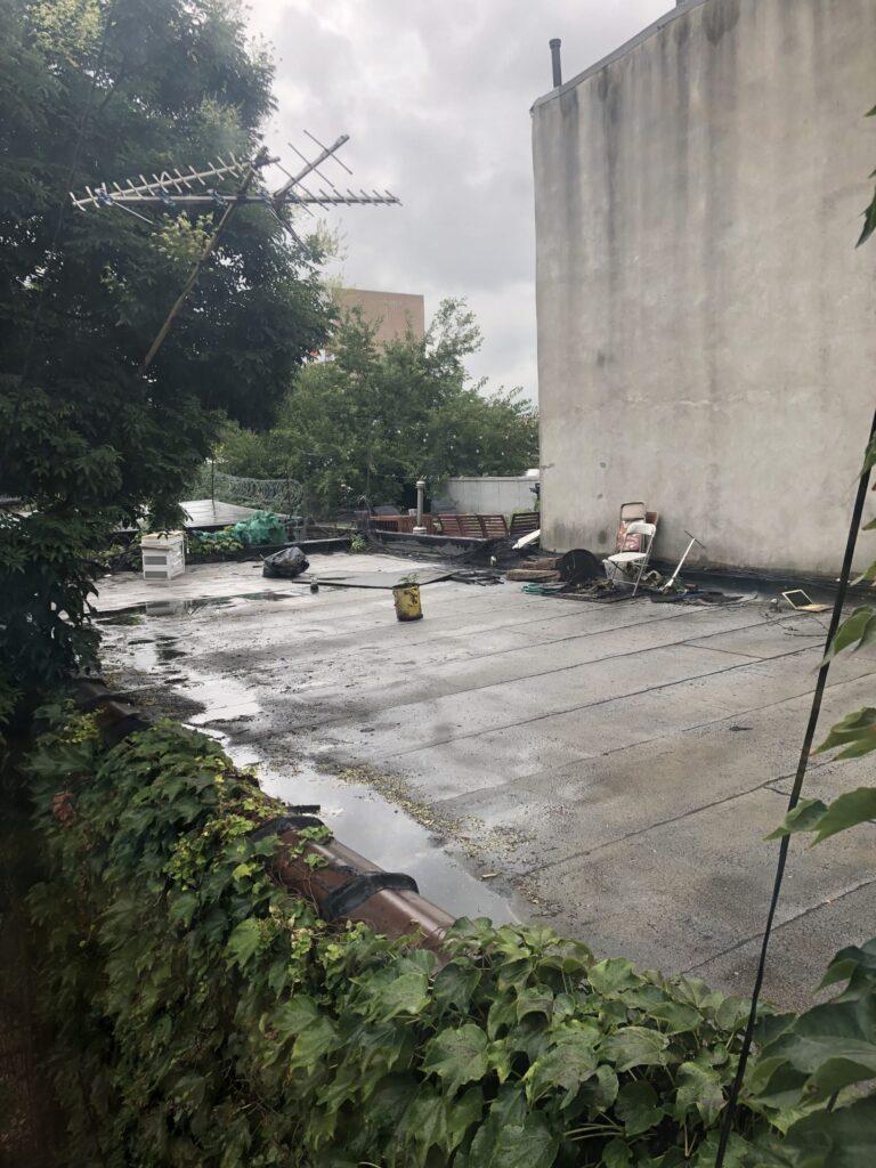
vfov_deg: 63.4
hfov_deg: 49.7
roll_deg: +2.3
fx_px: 945
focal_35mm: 28
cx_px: 438
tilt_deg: -7.2
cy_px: 584
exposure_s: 1/121
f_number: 1.8
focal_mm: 3.99
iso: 20
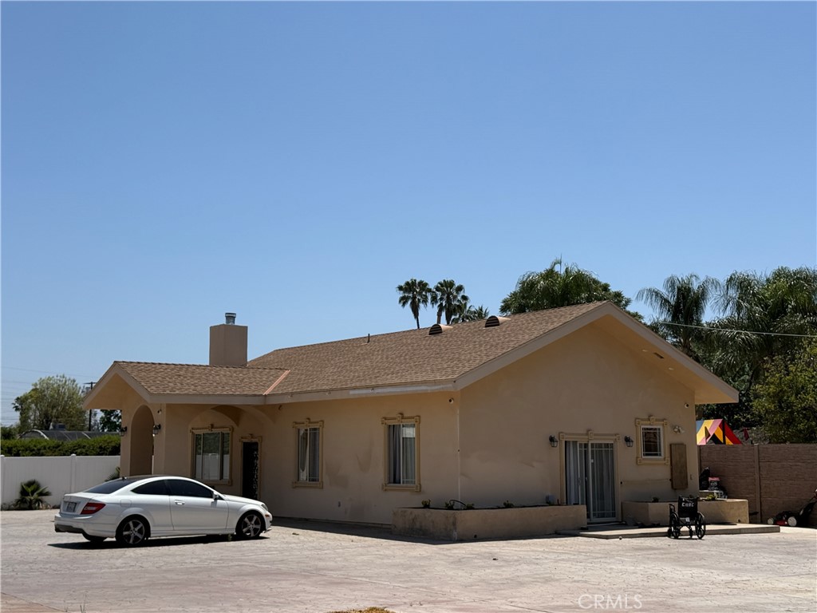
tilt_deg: +6.9
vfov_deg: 30.3
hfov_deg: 39.7
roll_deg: +0.1
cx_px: 408
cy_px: 306
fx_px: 1133
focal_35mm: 48
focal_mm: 6.76
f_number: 1.78
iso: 64
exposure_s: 1/7874
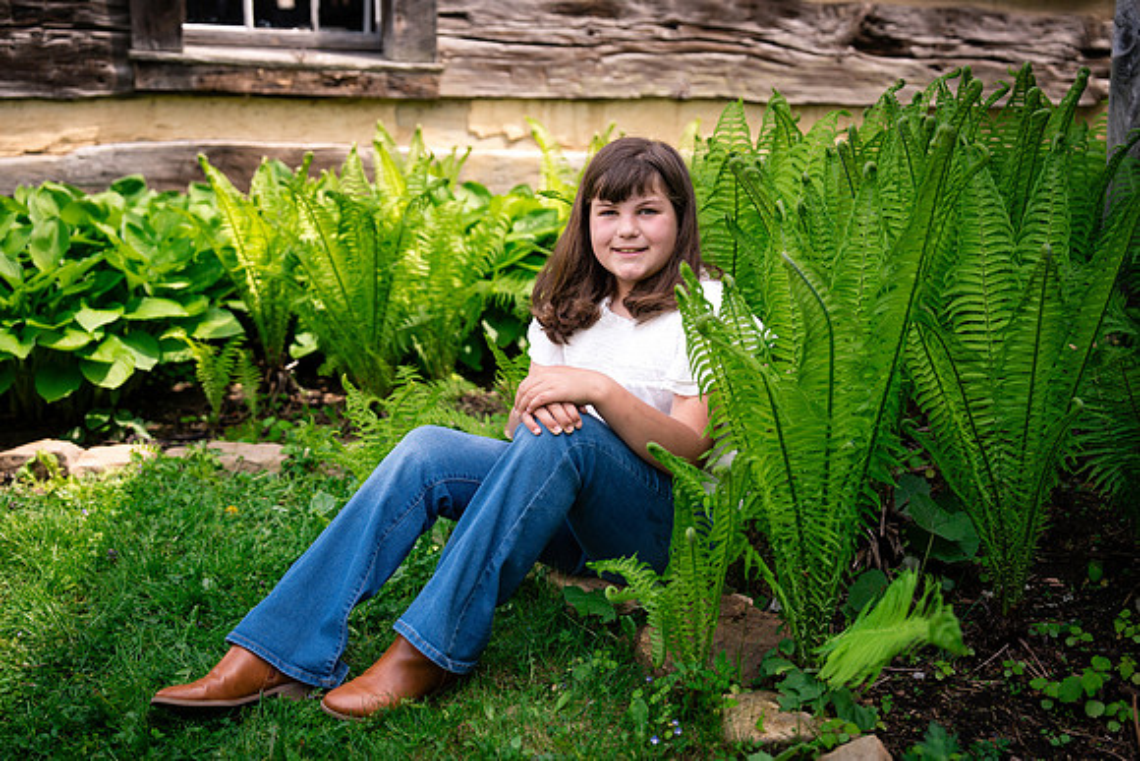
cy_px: 380
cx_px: 579
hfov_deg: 39.3
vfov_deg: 26.8
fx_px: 1598
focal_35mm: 50
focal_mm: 49
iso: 100
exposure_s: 1/500
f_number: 2.8
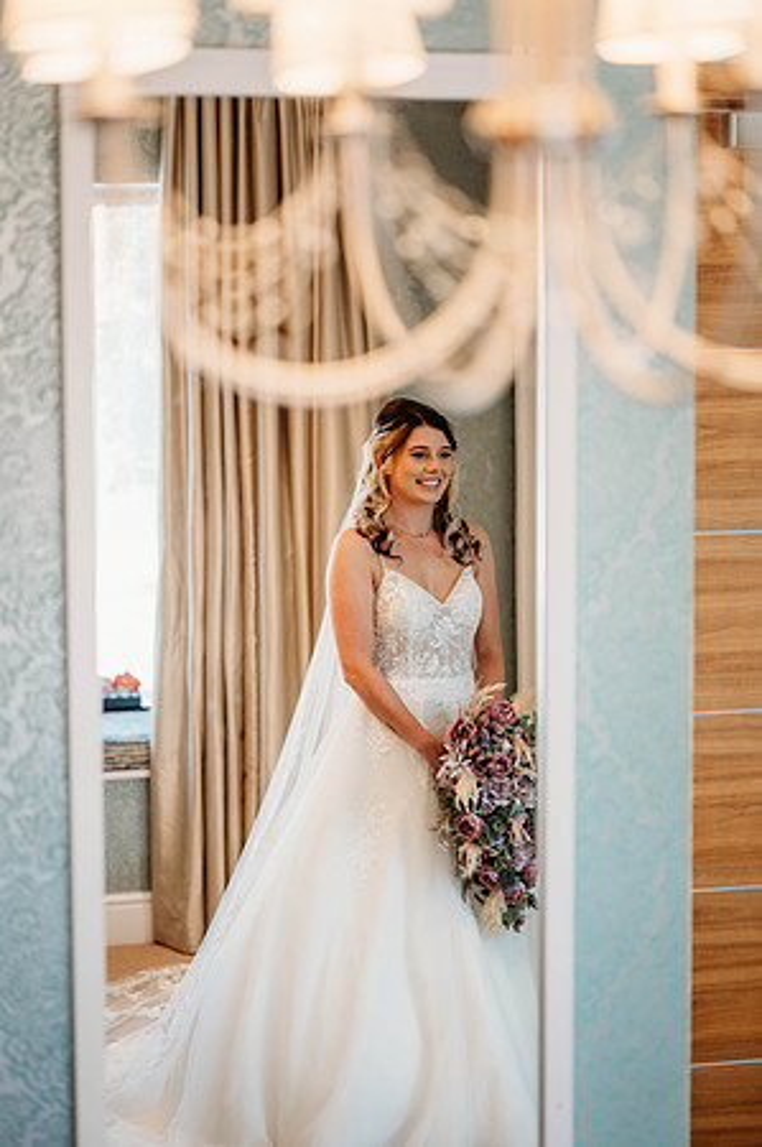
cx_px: 381
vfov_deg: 23.9
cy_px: 574
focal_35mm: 85
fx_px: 2705
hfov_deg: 16.0
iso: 160
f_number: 2
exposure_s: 1/200
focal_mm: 85
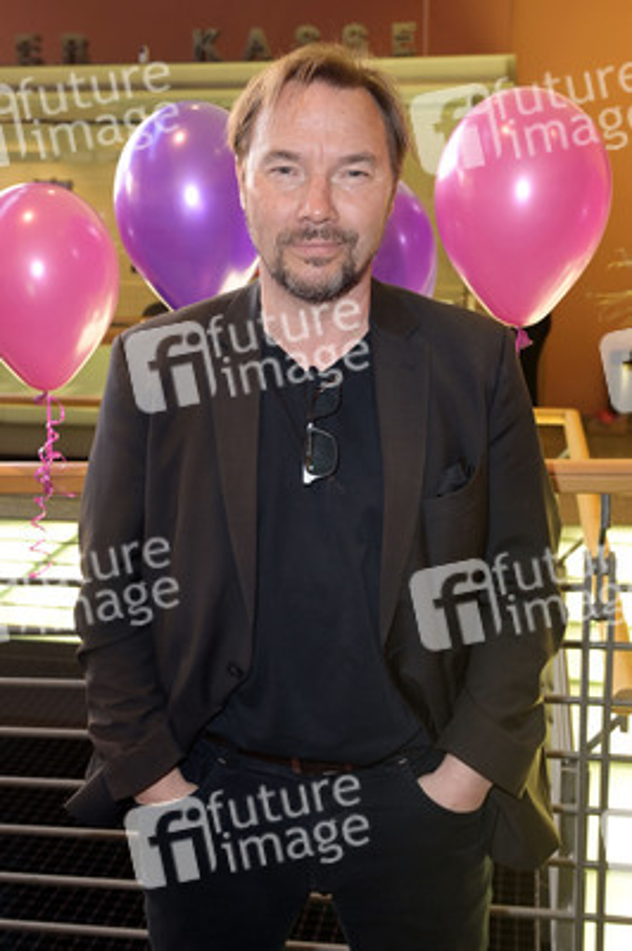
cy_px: 476
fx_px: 1055
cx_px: 316
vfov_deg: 48.5
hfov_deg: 33.3
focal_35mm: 40
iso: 1250
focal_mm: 40
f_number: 5.6
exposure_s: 1/40
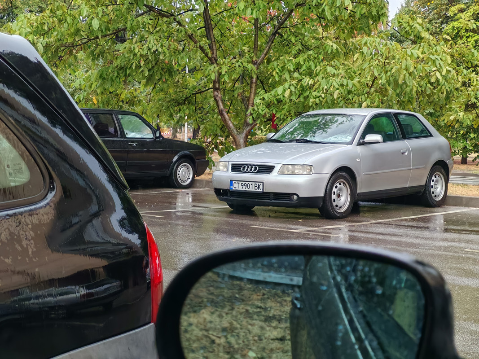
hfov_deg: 28.6
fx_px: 941
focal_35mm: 68
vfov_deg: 21.6
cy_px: 180
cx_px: 240
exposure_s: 1/33
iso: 500
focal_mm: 8.67
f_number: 2.4
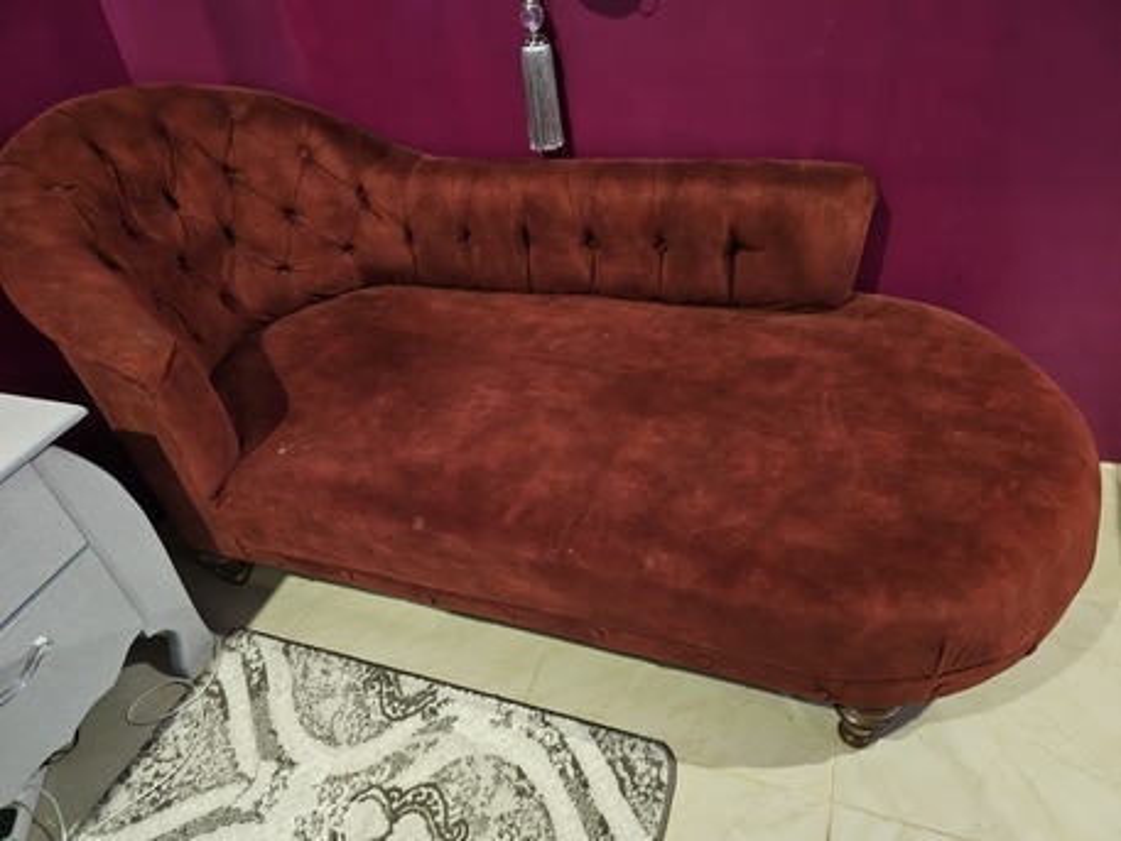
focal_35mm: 23
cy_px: 420
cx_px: 560
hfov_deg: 73.9
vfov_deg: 58.9
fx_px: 745
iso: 1250
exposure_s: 1/20
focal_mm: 6.3
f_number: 1.7
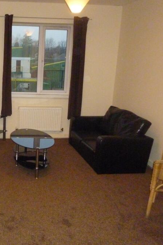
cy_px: 132
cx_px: 5
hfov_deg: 31.2
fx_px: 272
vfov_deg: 48.4
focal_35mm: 40
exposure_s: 1/60
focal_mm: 4.5
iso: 800
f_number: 3.1
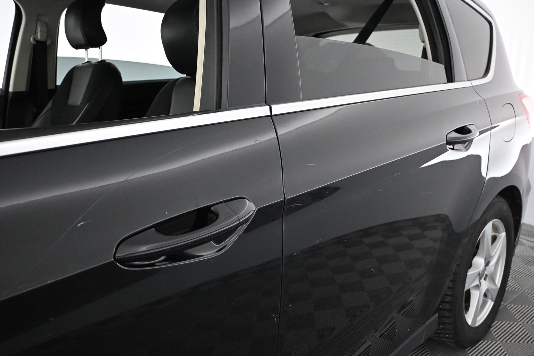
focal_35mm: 29
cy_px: 178
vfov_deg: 44.6
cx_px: 267
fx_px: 434
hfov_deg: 63.2
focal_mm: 19.5
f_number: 3.8
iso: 3200
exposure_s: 1/100
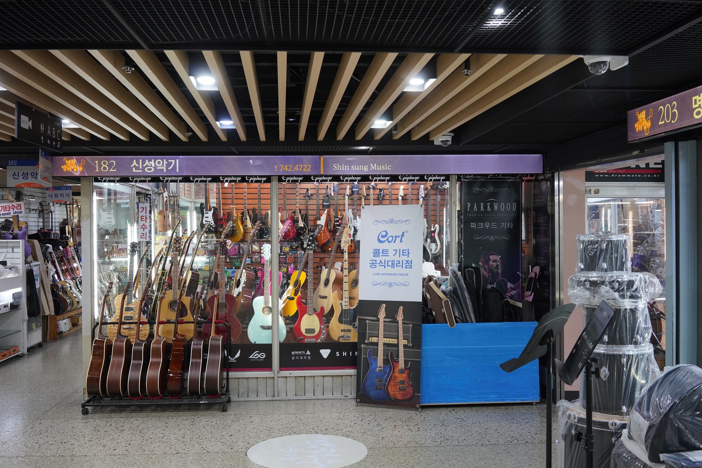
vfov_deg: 37.9
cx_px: 351
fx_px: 683
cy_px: 234
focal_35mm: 35
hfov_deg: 54.4
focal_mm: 35
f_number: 7.1
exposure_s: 1/80
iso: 1600
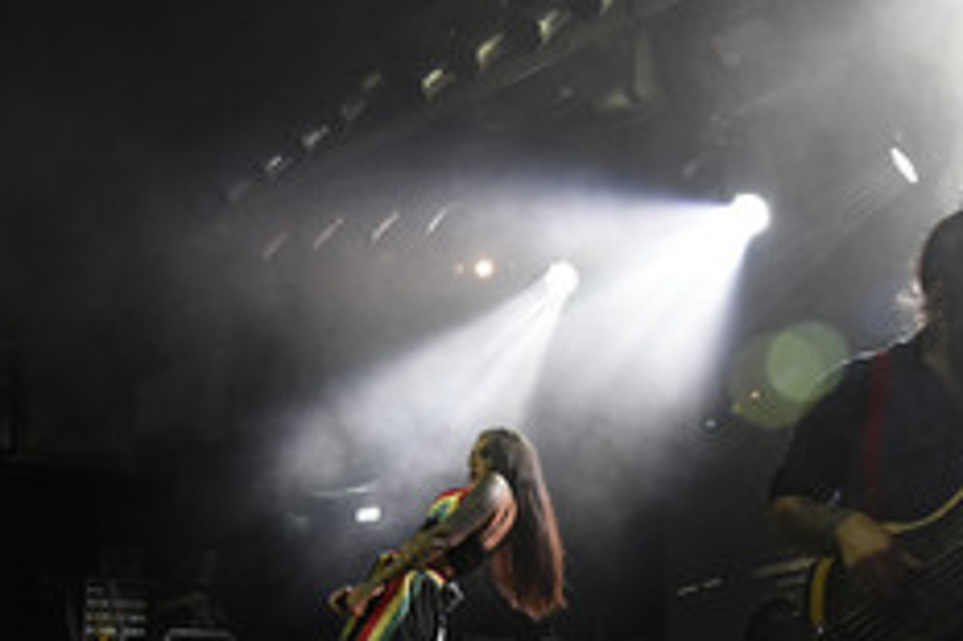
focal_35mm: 58
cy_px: 542
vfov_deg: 22.9
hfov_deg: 34.5
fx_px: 1550
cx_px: 519
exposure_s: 1/60
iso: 2500
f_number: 6.3
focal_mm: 30
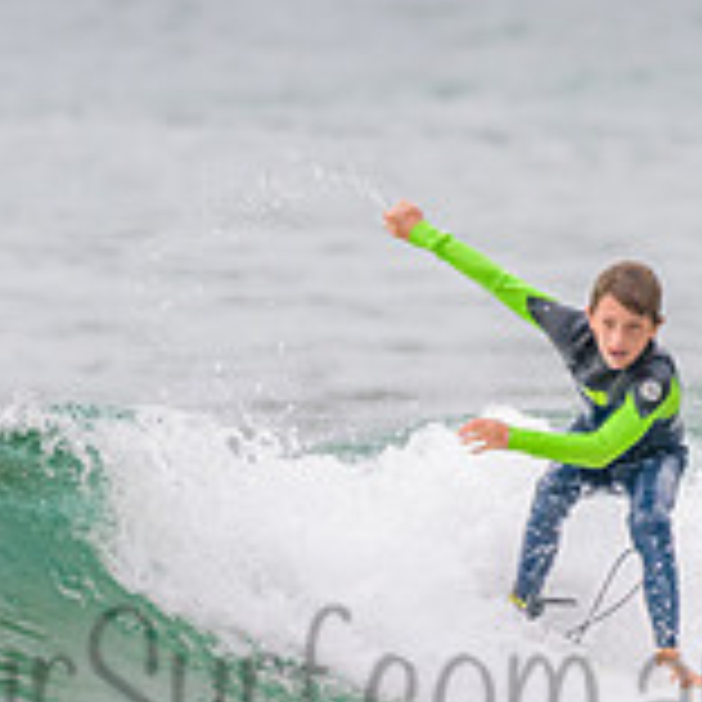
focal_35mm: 1938
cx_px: 578
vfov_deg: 0.9
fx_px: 44465
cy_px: 440
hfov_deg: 0.9
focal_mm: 500
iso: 500
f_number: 5.6
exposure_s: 1/800
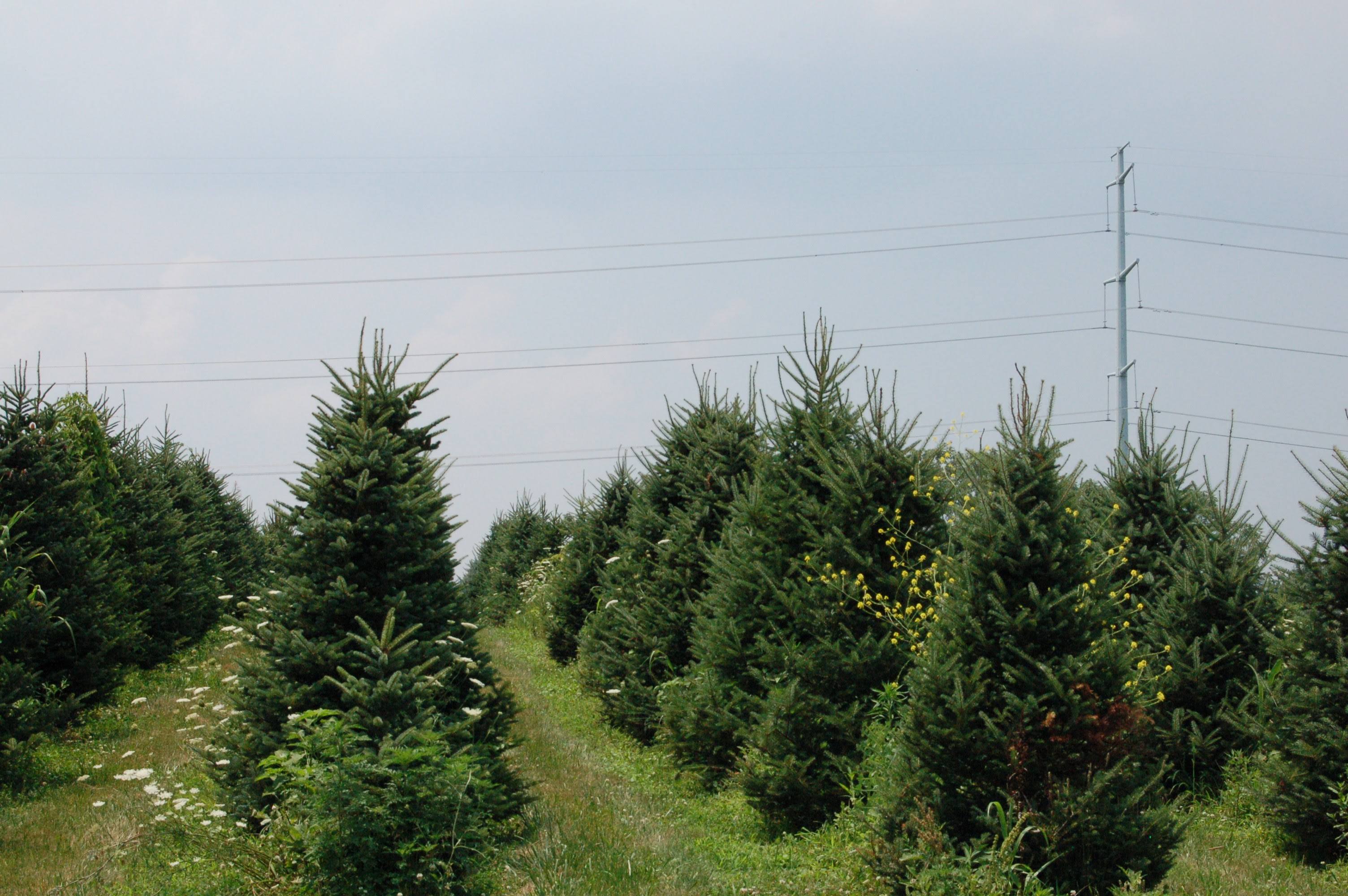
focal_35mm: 82
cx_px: 674
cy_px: 448
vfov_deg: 16.5
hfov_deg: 24.6
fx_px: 3086
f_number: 16
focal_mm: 55
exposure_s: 1/1000
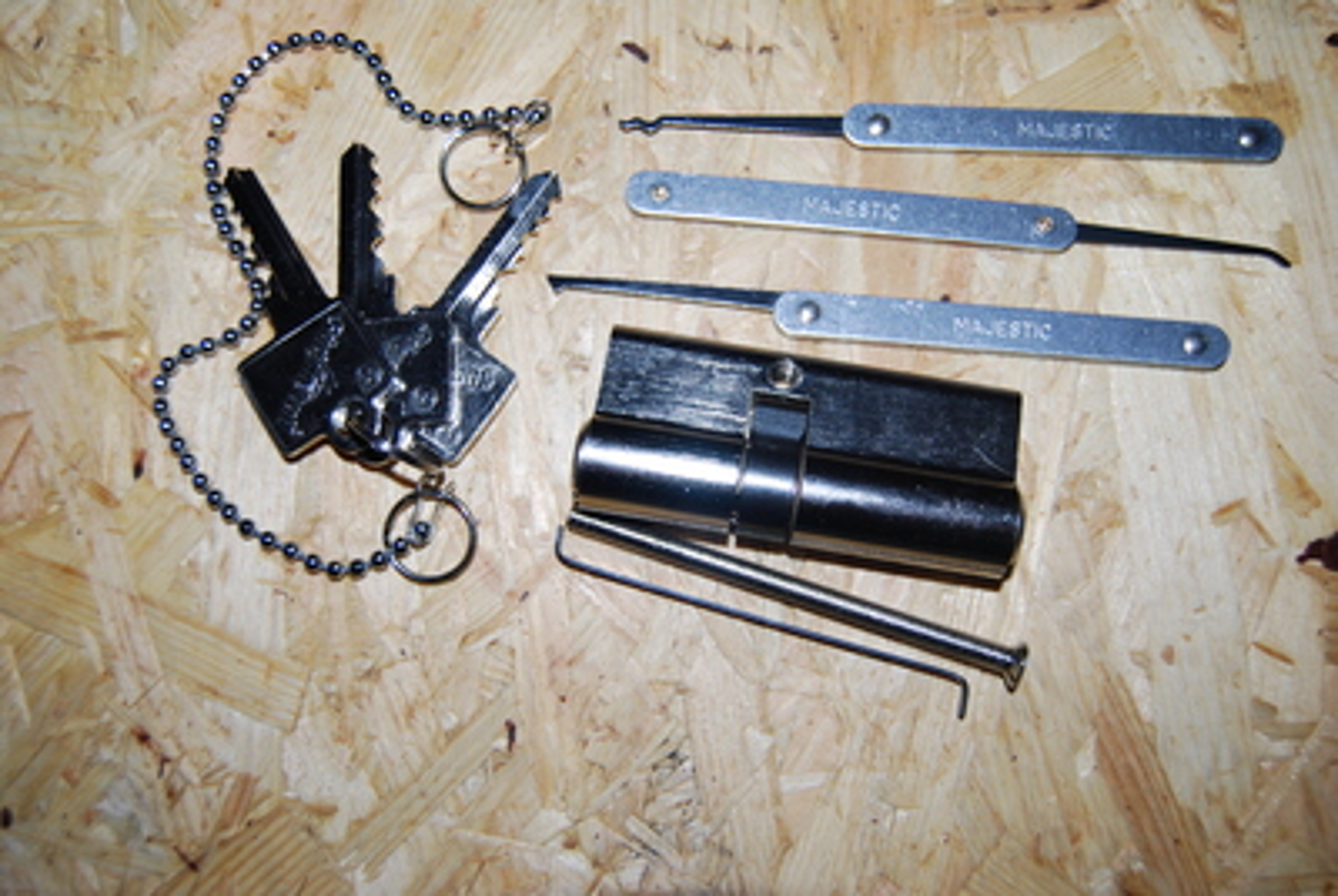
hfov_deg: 55.0
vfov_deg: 38.5
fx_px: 1284
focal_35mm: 34
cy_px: 448
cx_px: 669
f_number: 3.8
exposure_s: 1/60
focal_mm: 23
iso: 100
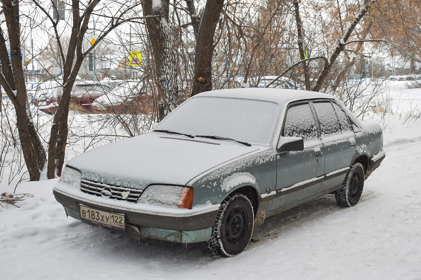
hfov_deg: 43.6
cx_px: 210
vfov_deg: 29.9
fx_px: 526
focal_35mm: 45
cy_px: 140
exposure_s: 1/200
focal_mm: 30
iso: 400
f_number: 5.6
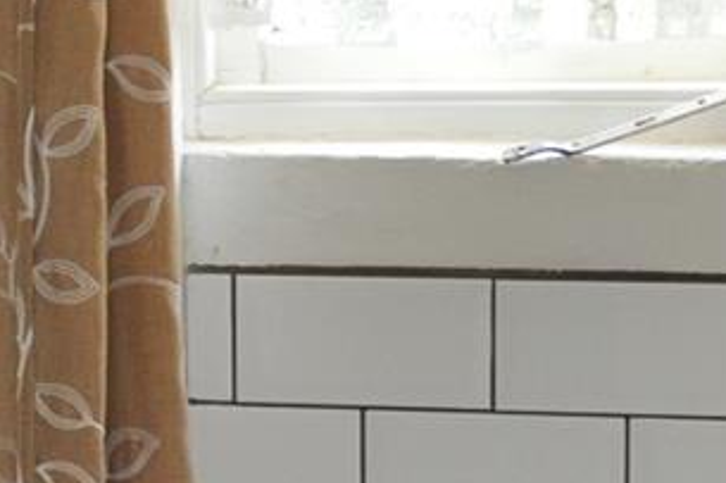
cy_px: 288
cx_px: -124
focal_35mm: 144
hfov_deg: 13.9
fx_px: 2902
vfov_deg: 9.5
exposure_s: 1/80
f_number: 3.5
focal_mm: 18
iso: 800
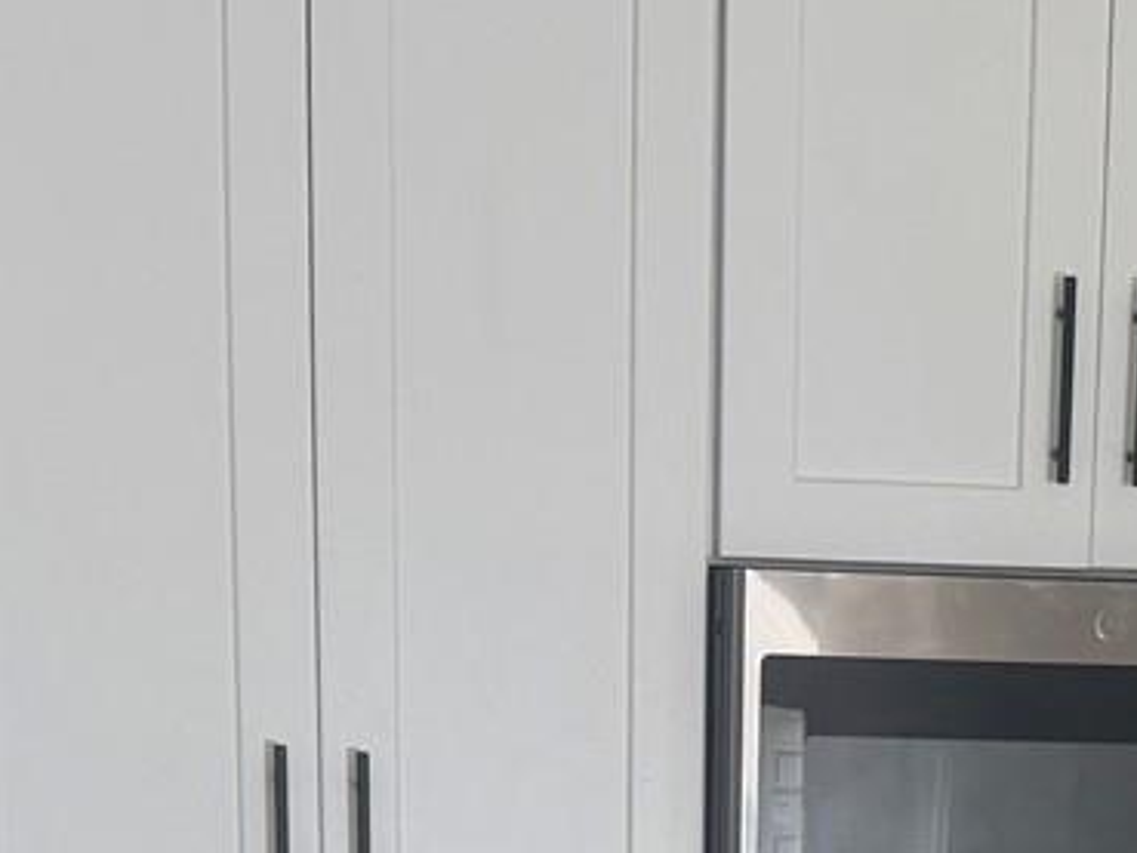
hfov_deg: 18.8
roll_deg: -0.5
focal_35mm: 104
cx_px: 783
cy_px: 1472
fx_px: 3417
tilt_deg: -12.5
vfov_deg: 13.0
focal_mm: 6.76
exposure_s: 1/93
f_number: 1.78
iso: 200
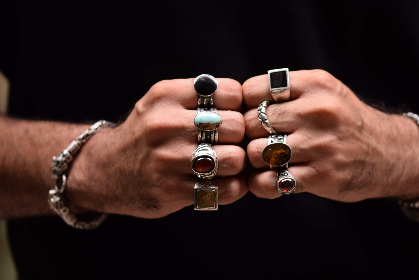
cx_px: 257
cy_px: 133
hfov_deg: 10.5
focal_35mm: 197
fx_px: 2289
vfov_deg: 7.0
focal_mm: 105
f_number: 3
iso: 320
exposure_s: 1/200
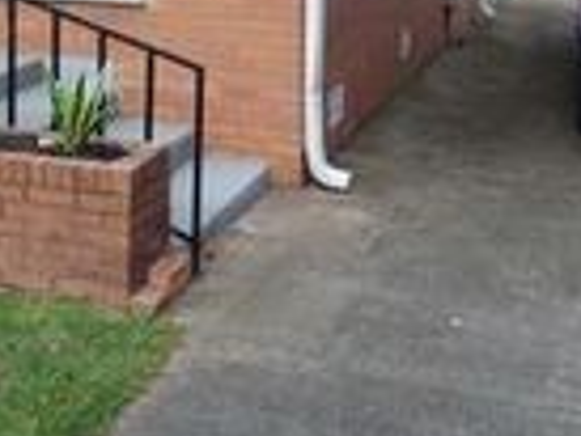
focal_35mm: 73
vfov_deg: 19.1
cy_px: -87
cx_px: -174
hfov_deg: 23.5
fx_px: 1226
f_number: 2.8
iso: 100
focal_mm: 3.58
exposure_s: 1/400
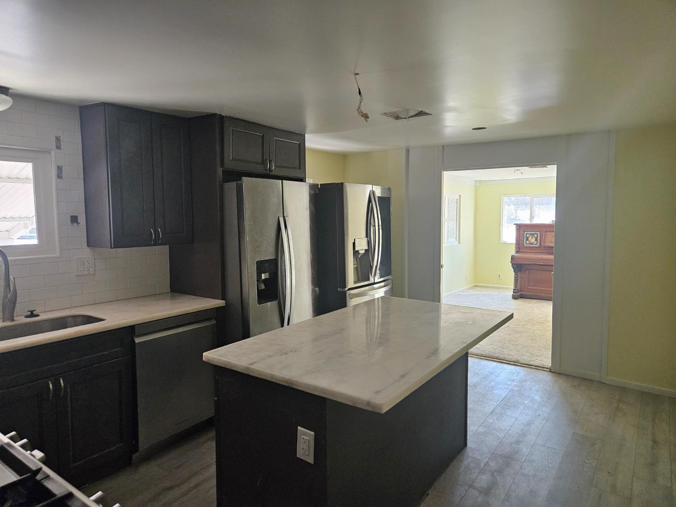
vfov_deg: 58.9
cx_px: 338
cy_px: 254
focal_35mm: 23
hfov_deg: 73.9
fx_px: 449
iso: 1000
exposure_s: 1/240
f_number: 1.8
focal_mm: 5.4
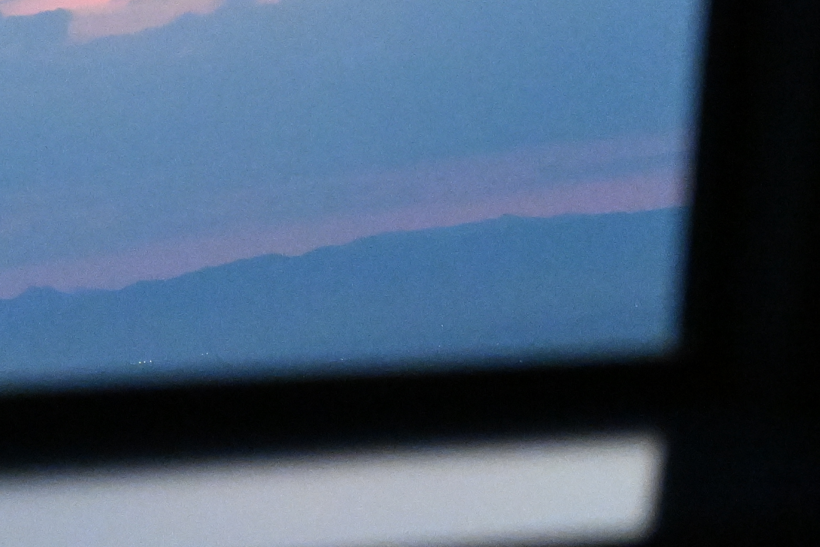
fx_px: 5990
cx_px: -265
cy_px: 280
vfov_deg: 5.2
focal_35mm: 263
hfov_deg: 7.7
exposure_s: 1/800
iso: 12800
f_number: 7.1
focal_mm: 73
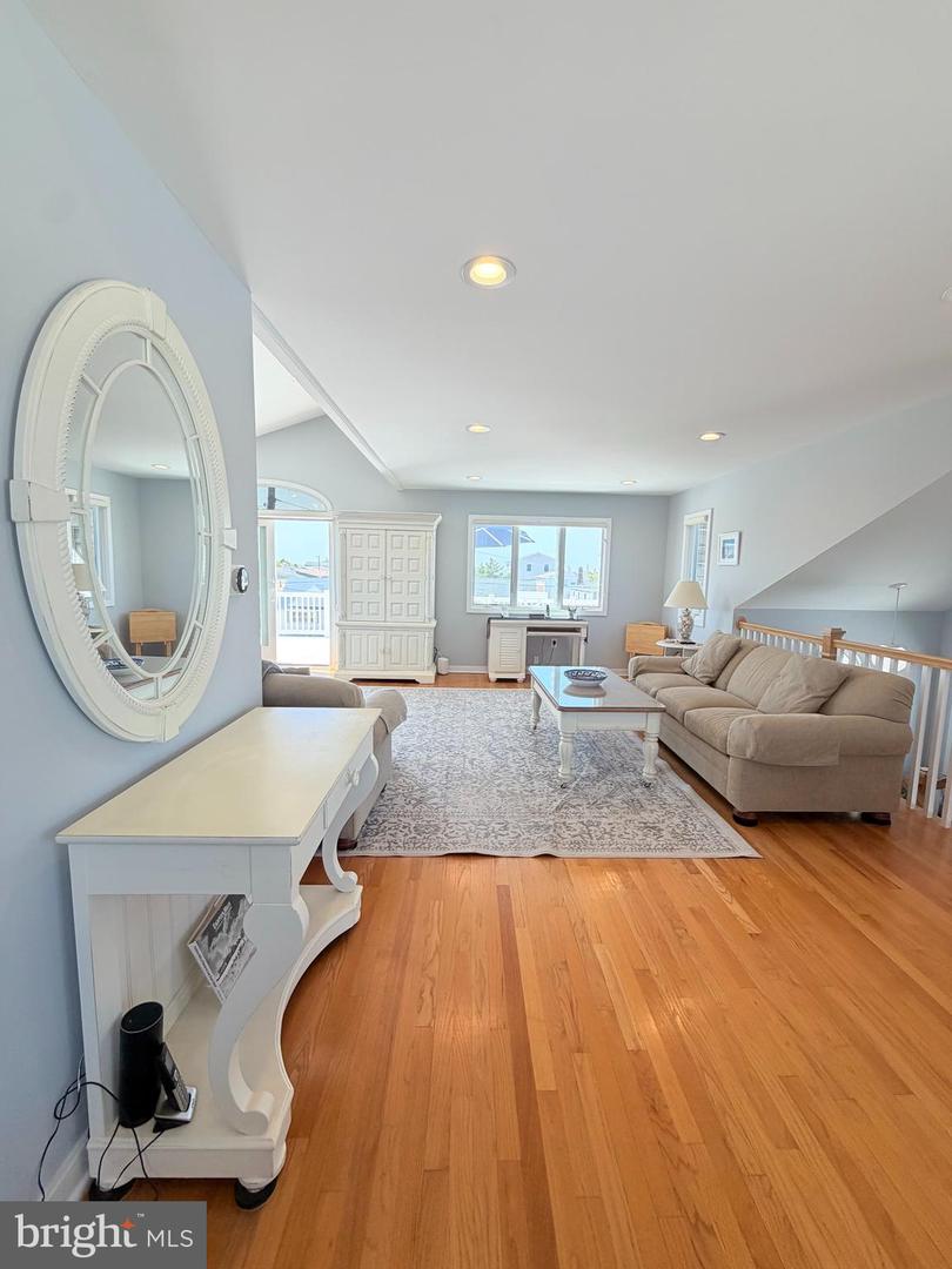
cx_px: 476
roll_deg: -0.8
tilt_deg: -8.0
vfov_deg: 102.1
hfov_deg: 85.7
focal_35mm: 14
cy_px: 634
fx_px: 513
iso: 50
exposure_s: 1/124
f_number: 2.2
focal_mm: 2.22
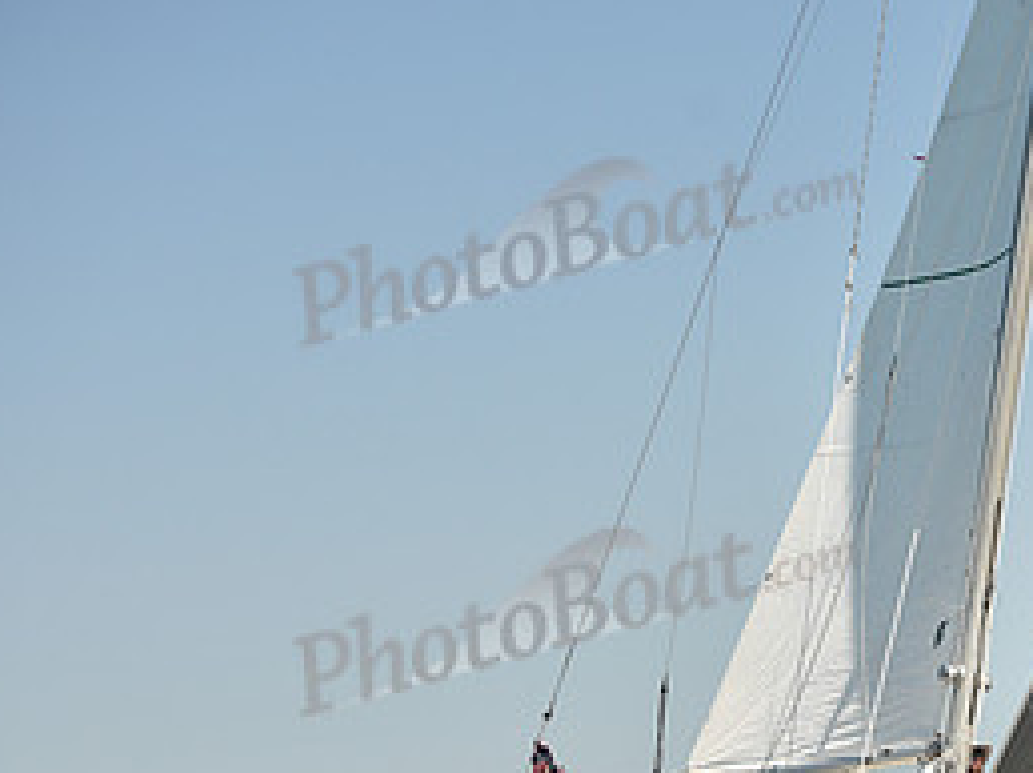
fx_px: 6321
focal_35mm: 212
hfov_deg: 9.3
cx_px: 1069
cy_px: 763
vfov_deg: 7.0
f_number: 5
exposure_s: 1/800
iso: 250
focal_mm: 98
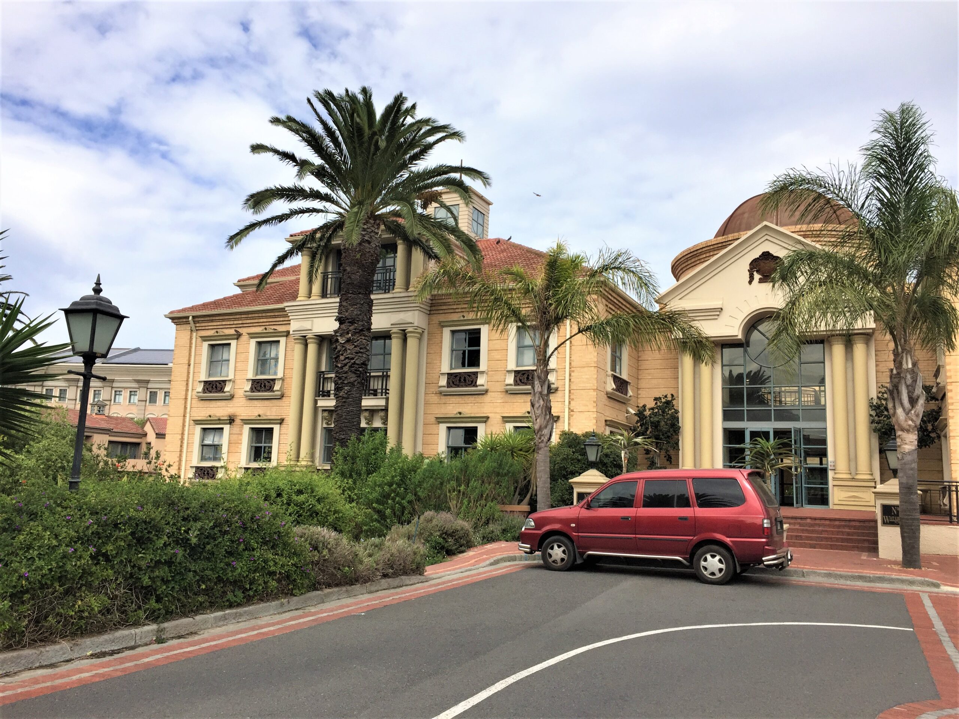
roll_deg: -2.2
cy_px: 360
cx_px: 480
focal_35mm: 29
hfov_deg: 61.7
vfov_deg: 48.2
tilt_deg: +8.0
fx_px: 803
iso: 32
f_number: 2.2
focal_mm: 4.15
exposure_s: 1/2198
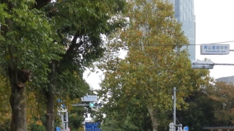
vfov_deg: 14.1
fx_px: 515
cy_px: 156
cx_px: 107
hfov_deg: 25.6
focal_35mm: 83
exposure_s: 1/160
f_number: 4.5
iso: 80
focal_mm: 5.7
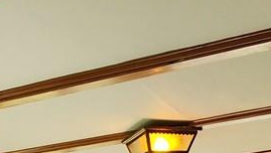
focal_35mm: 83
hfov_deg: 25.1
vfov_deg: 10.8
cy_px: 432
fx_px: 597
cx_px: 53
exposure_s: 1/120
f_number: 2.2
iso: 80
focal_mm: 2.2
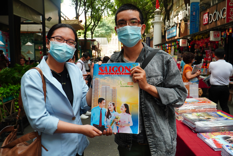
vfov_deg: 43.7
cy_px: 78
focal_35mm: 30
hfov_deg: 61.9
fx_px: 194
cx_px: 116
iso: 400
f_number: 5.6
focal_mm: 20
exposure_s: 1/100
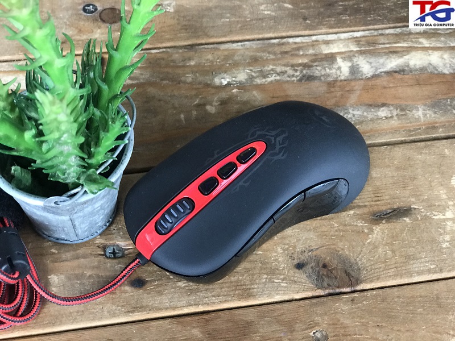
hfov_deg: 33.8
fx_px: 749
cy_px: 170
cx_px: 228
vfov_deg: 25.7
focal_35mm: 57
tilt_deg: -58.3
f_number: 2.8
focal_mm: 6.6
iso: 160
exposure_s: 1/50
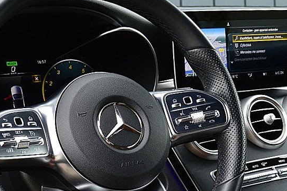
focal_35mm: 98
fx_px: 781
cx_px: 188
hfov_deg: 20.8
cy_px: 133
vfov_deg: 13.9
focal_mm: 22
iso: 450
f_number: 8
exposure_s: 1/60
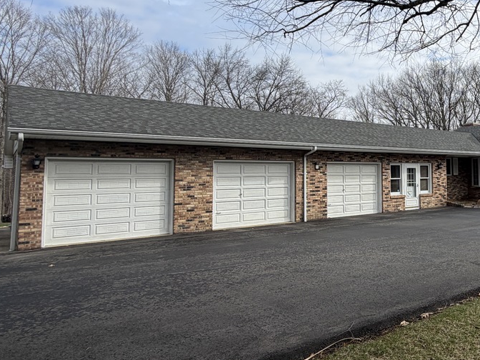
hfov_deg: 54.0
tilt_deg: +4.9
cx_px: 412
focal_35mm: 30
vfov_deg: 46.6
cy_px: 151
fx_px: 416
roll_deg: +1.5
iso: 20
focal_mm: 2.22
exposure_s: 1/876
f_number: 2.2
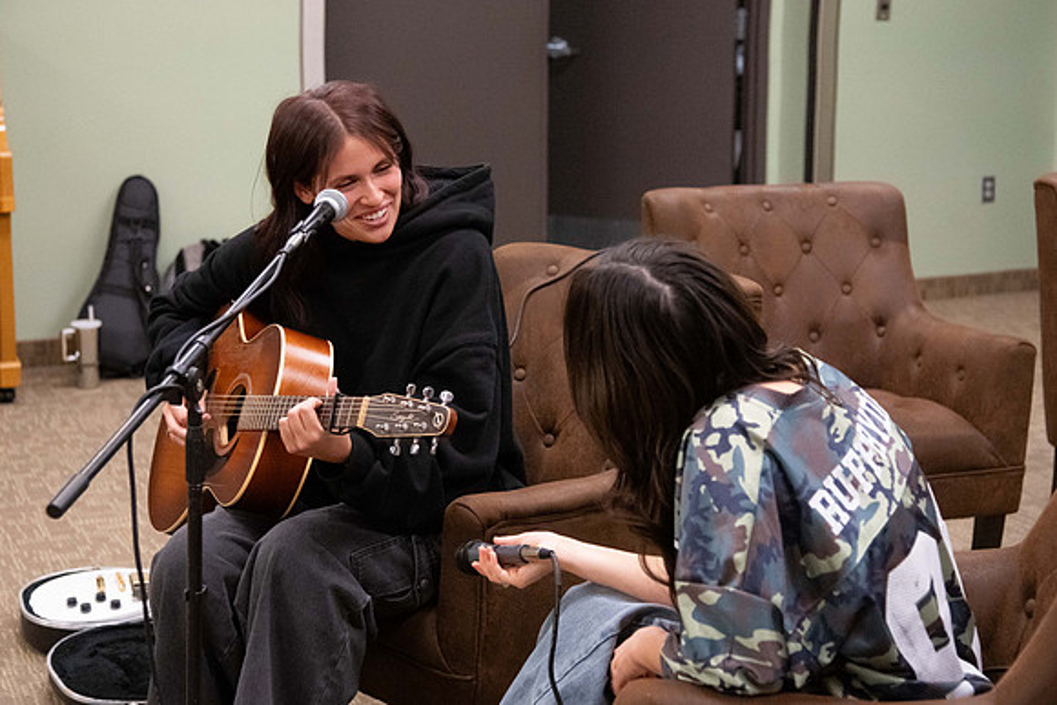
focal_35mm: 64
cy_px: 335
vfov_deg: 21.2
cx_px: 533
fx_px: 1882
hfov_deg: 31.4
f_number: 4
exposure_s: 1/250
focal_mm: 58
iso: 6400
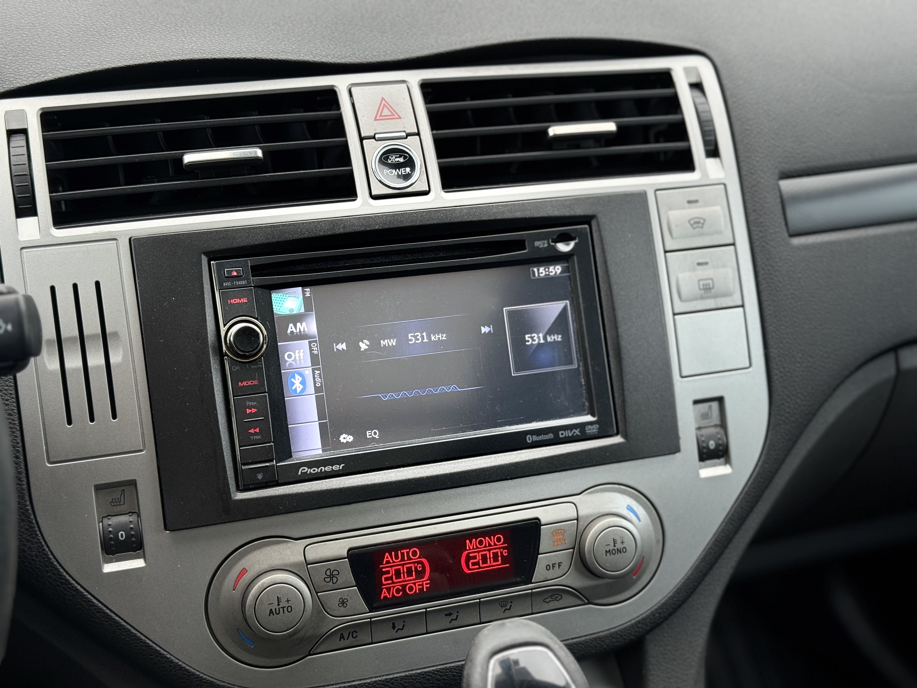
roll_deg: -0.8
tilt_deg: -29.9
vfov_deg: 30.3
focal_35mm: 48
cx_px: 458
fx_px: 1272
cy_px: 344
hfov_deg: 39.7
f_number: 1.78
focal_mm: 6.76
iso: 64
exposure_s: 1/121
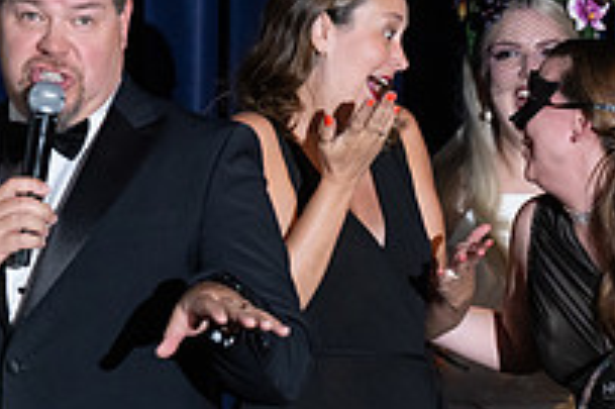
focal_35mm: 429
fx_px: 7323
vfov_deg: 3.2
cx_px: 527
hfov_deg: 4.8
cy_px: 329
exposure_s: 1/200
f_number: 5
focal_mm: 150
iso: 2500
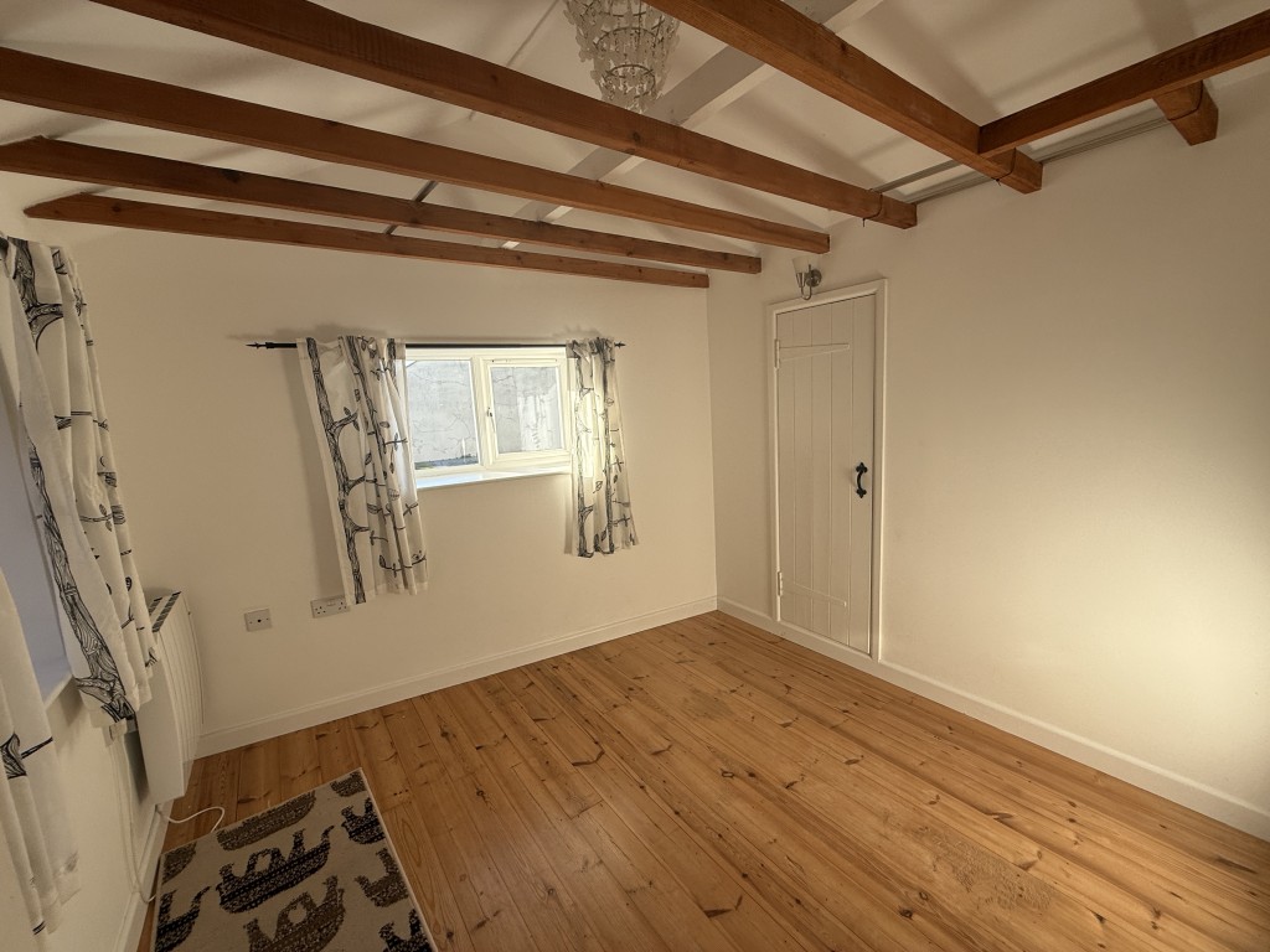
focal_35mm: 14
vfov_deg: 85.7
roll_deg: +3.0
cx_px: 635
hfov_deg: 102.1
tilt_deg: -8.5
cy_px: 476
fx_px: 514
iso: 64
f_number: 2.2
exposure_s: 1/335
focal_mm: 2.22
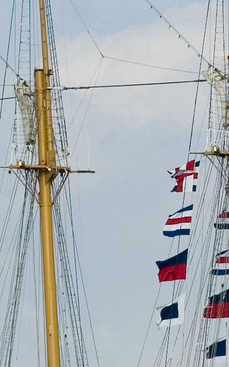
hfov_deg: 1.5
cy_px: 261
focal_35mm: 893
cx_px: 255
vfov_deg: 2.4
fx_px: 8915
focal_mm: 135
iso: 200
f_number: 6.3
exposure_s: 1/1000
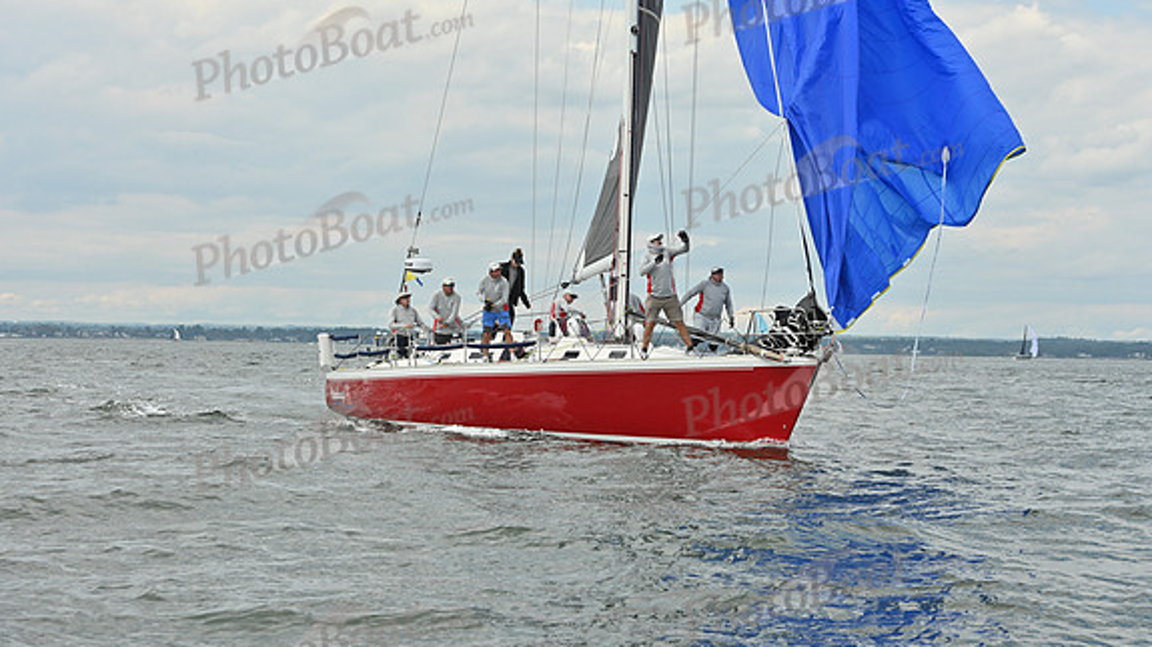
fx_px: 2260
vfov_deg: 16.3
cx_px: 579
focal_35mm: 74
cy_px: 309
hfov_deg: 28.6
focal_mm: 70
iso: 320
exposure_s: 1/1600
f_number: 7.1
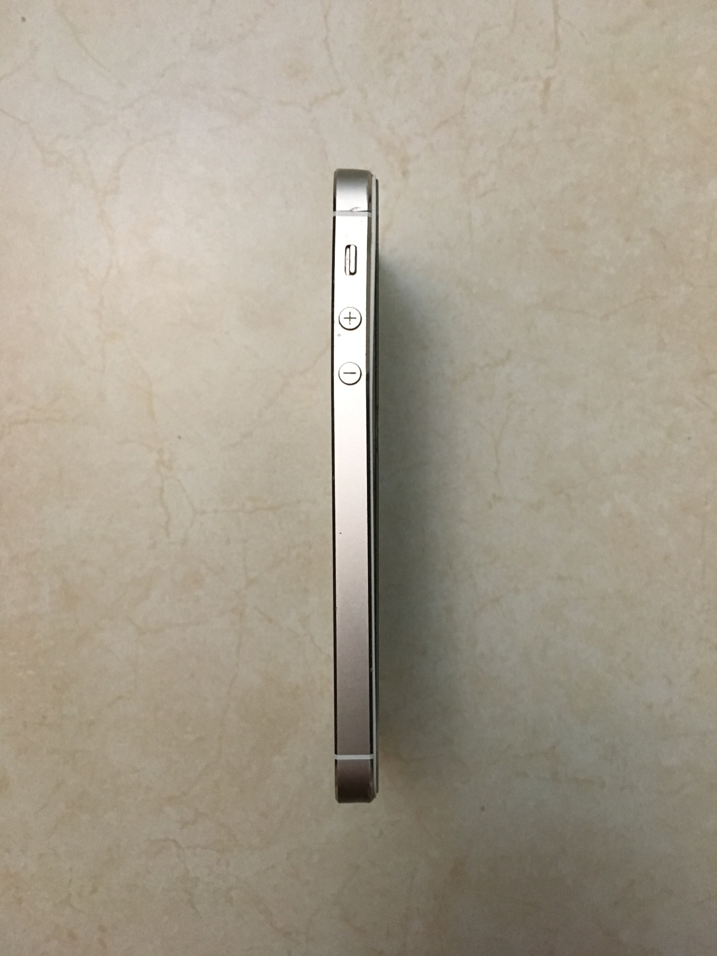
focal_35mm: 29
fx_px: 801
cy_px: 478
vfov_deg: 61.7
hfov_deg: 48.2
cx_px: 358
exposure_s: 1/20
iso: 200
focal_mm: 4.15
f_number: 2.2
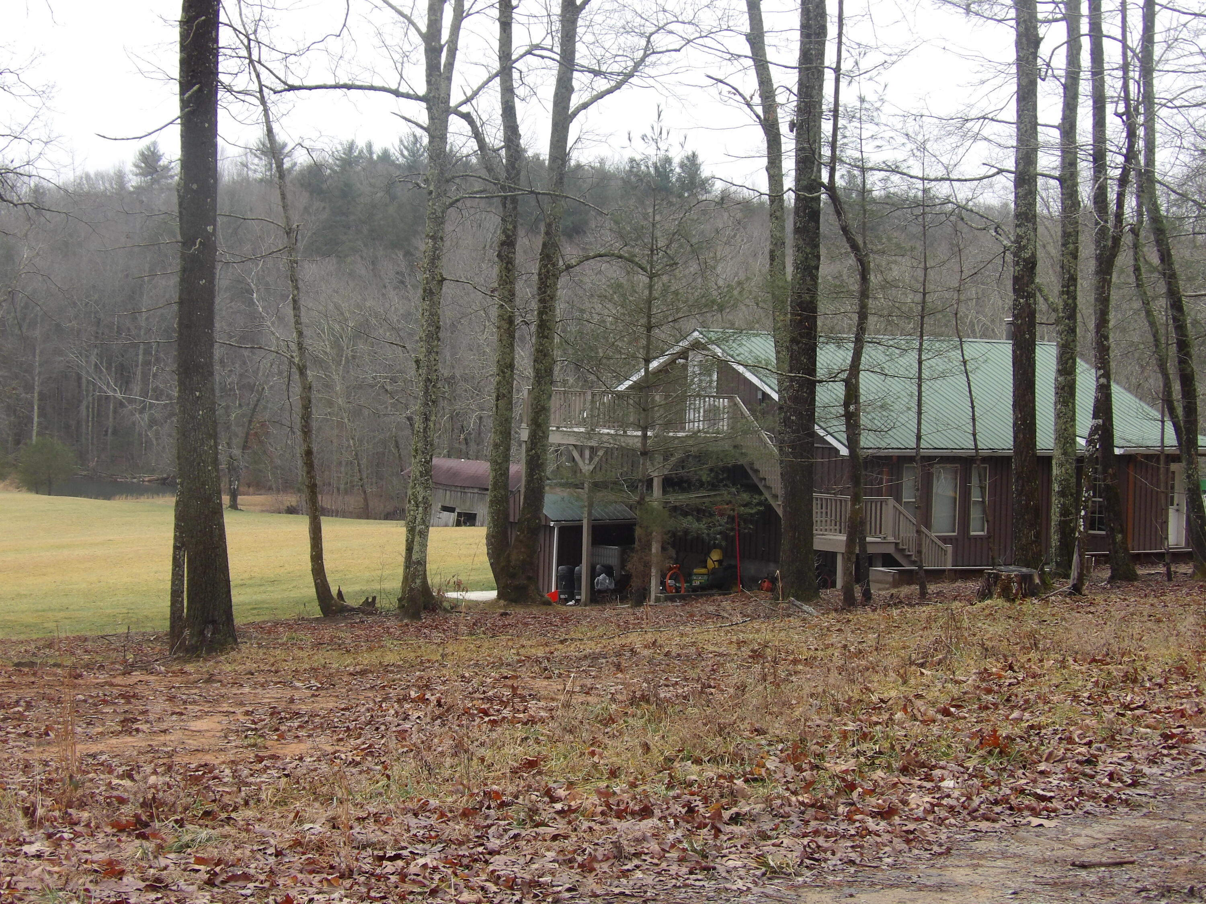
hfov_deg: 27.0
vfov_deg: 20.4
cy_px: 452
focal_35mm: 72
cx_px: 603
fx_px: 2508
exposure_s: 1/100
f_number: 4.1
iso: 147
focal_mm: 13
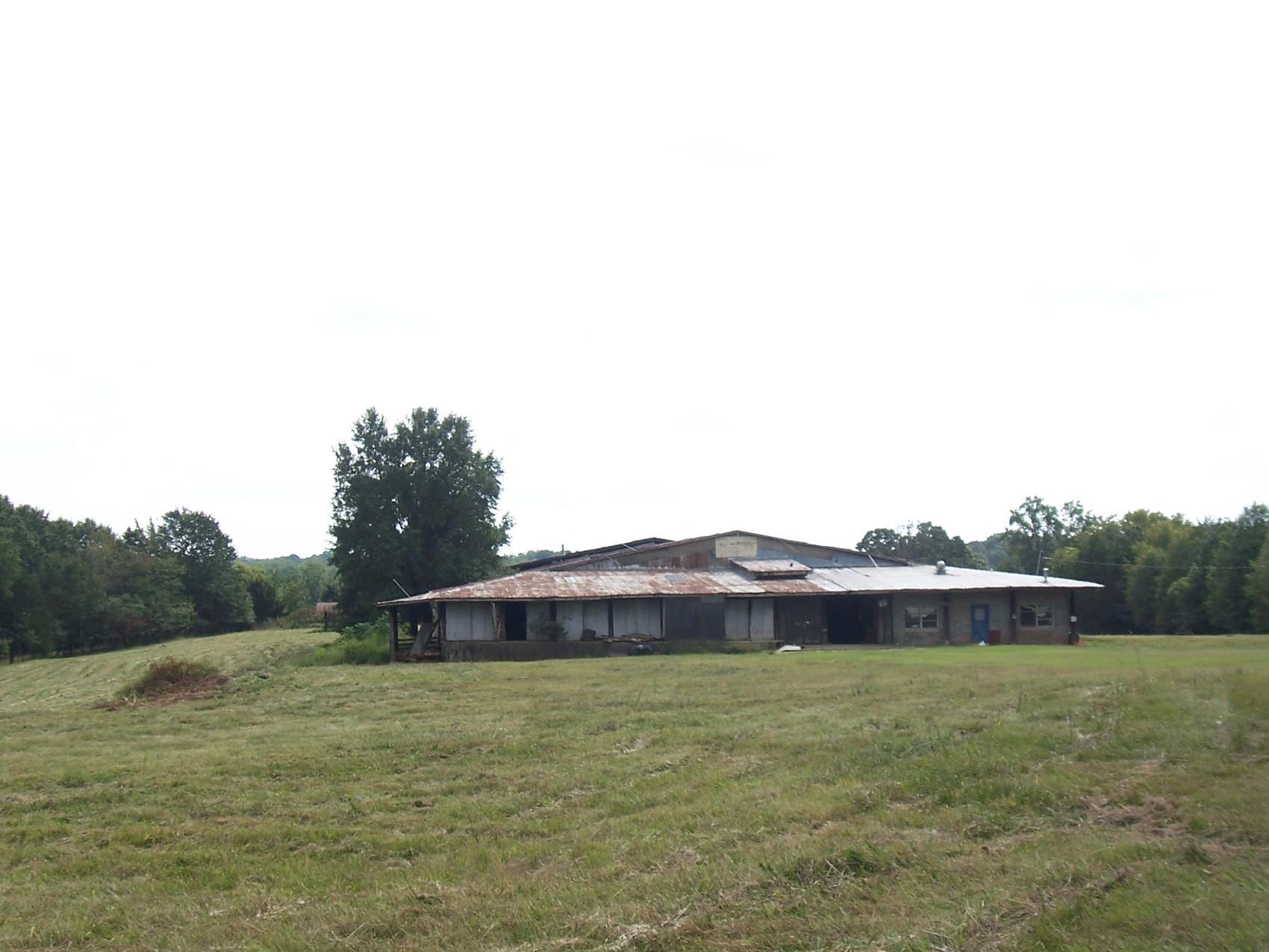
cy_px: 552
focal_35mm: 47
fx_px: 1723
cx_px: 621
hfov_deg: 40.4
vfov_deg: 30.8
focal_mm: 6.4
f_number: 3.9
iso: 64
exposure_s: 1/400
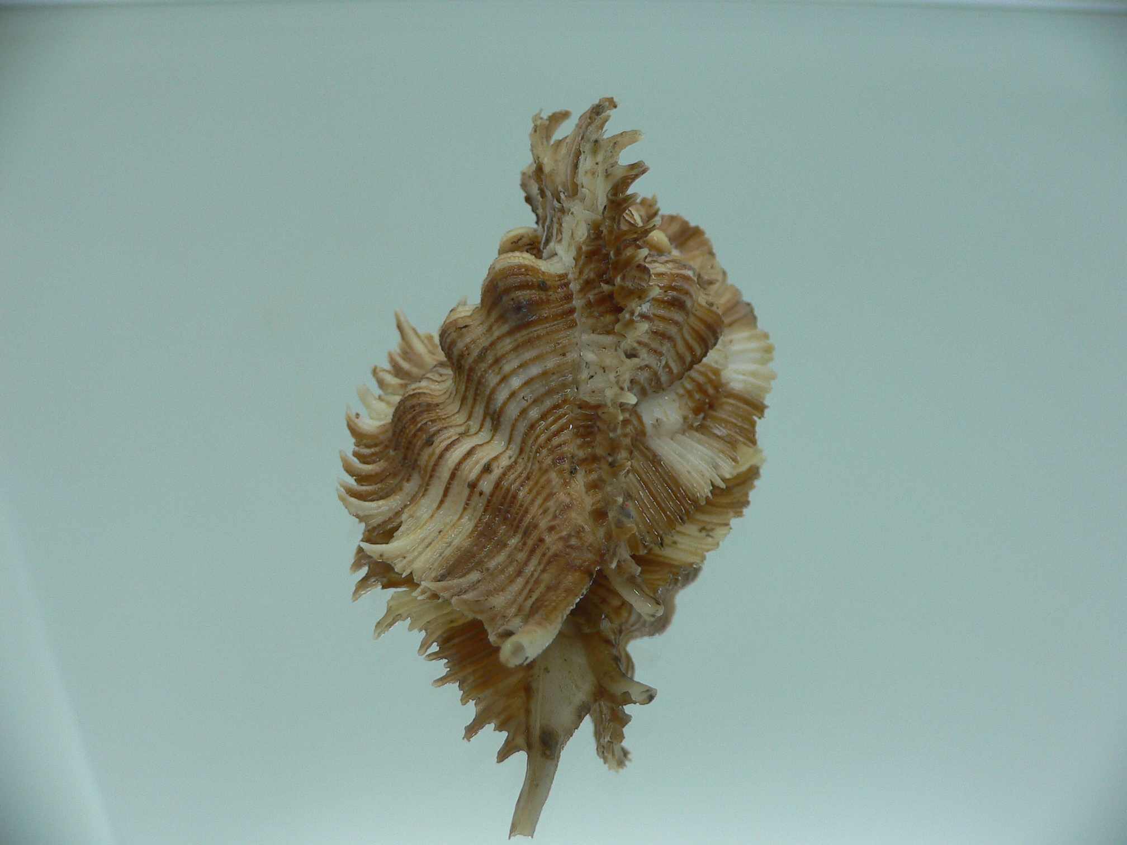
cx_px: 564
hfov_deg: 52.6
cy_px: 422
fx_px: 1140
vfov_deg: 40.7
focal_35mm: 35
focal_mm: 4.6
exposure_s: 1/60
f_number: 2.8
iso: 80
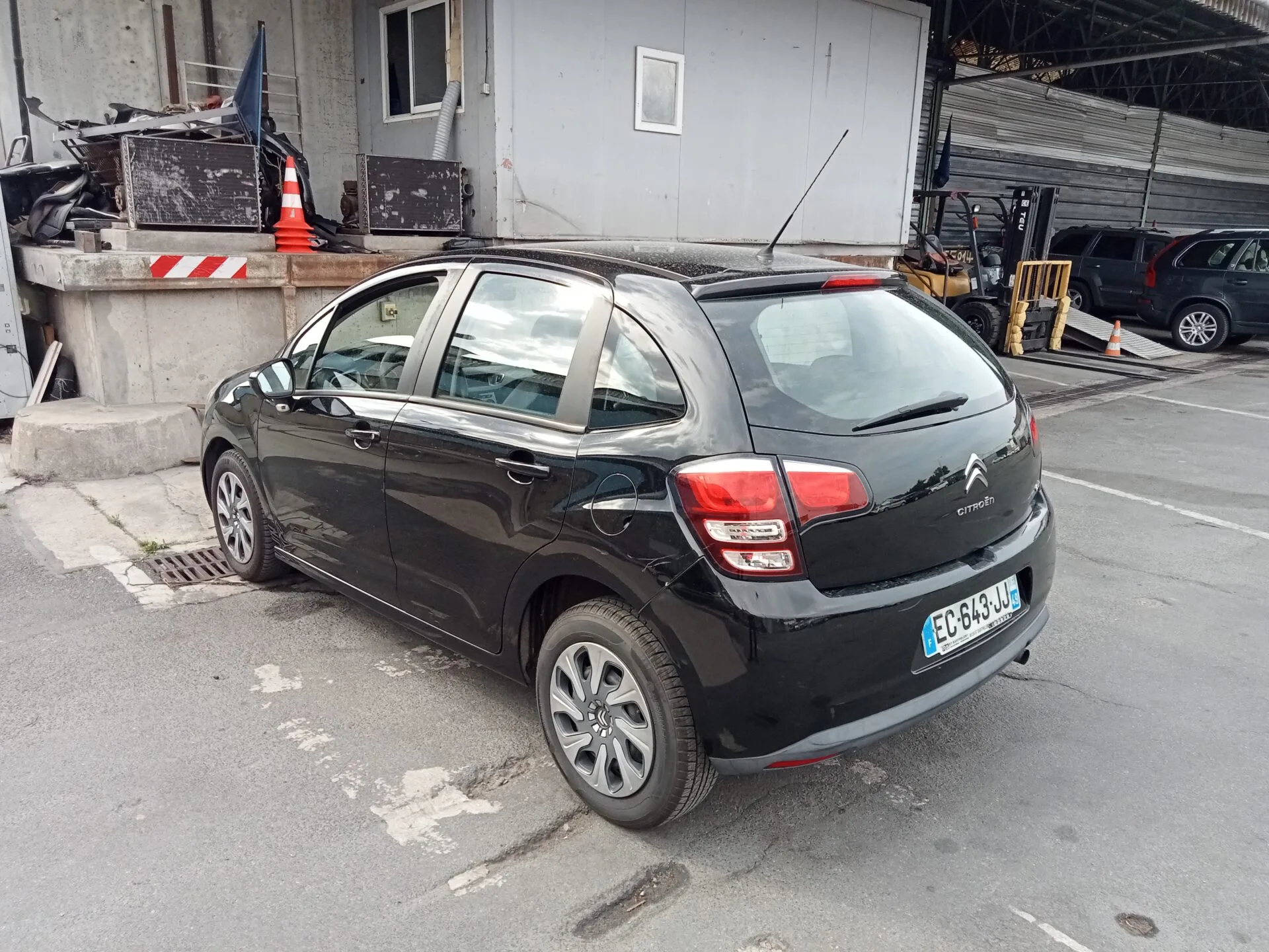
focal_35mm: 28
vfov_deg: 49.7
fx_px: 1026
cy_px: 476
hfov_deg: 63.4
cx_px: 634
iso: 100
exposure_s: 1/190
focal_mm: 3.46
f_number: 2.2
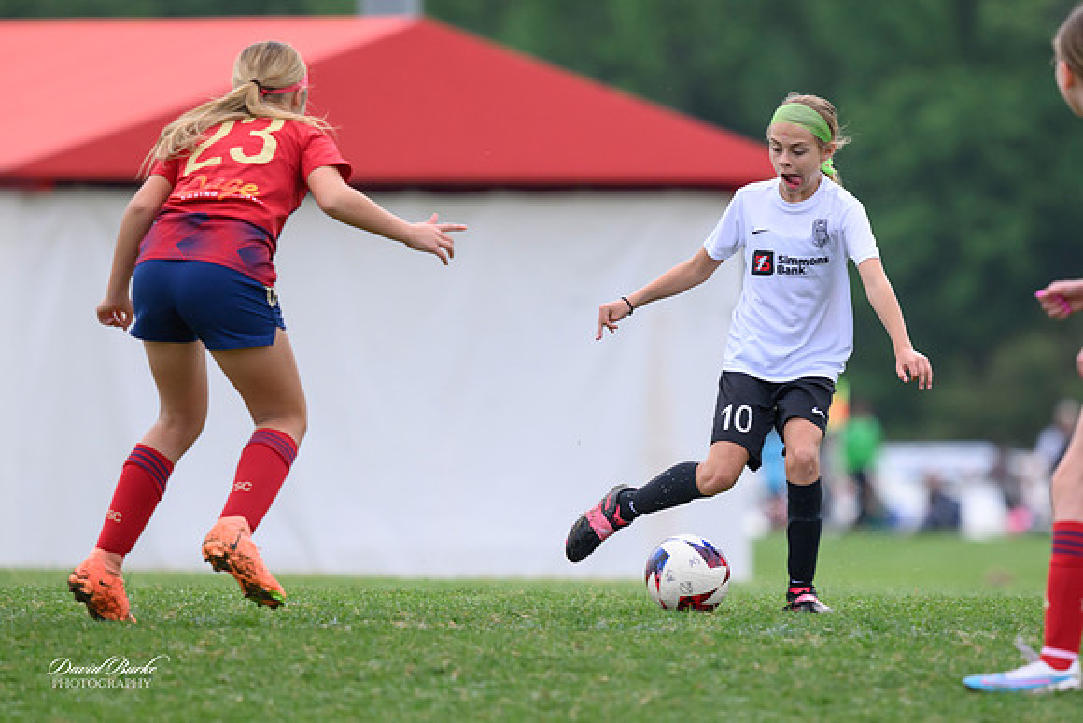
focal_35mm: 655
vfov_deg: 2.1
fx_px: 19694
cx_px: 695
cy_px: 326
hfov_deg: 3.1
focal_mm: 510
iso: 1400
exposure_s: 1/1250
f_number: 6.3
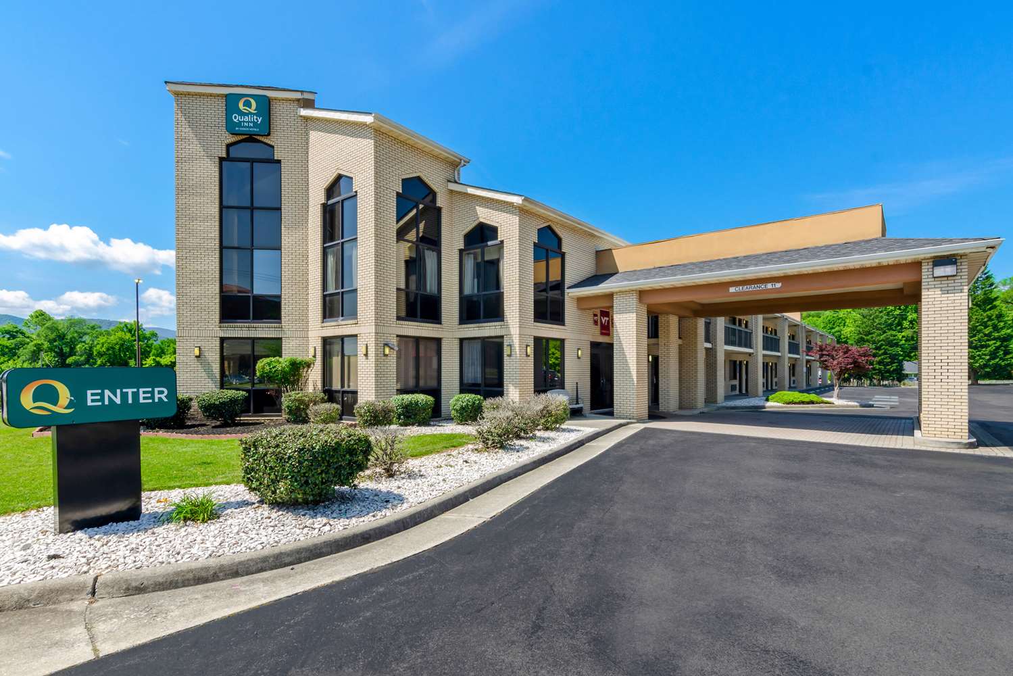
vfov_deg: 72.1
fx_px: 464
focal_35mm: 16
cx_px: 506
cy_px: 338
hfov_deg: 95.0
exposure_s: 1/30
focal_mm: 11
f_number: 11
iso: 200
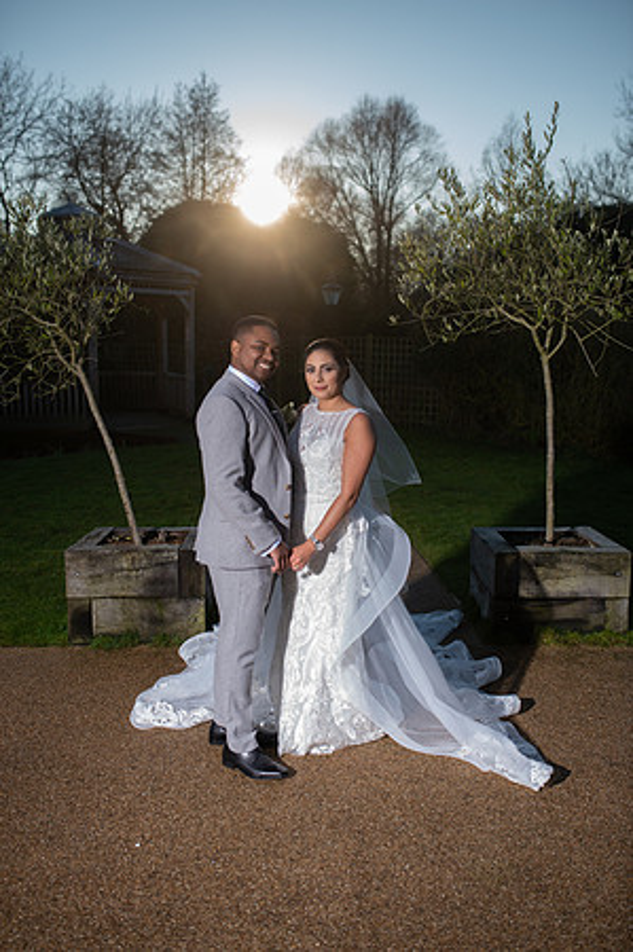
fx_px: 925
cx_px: 316
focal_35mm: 35
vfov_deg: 54.5
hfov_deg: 37.8
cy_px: 476
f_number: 2.8
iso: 160
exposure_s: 1/1600
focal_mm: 35
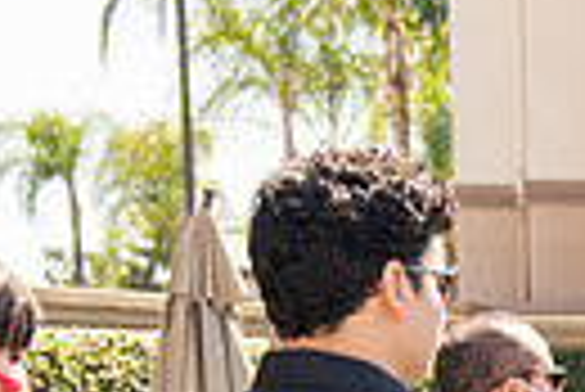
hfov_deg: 10.2
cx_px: 1188
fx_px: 3026
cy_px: 800
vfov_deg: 7.1
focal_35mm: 186
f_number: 5.6
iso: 100
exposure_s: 1/200
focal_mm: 40
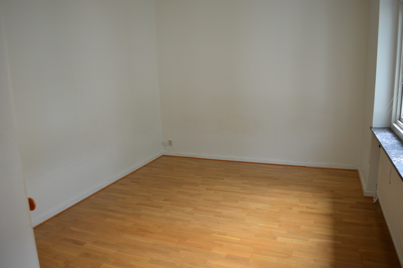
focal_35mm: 27
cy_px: 134
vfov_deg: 47.8
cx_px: 202
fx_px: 302
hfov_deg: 67.4
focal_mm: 18
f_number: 3.5
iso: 1000
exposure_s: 1/60
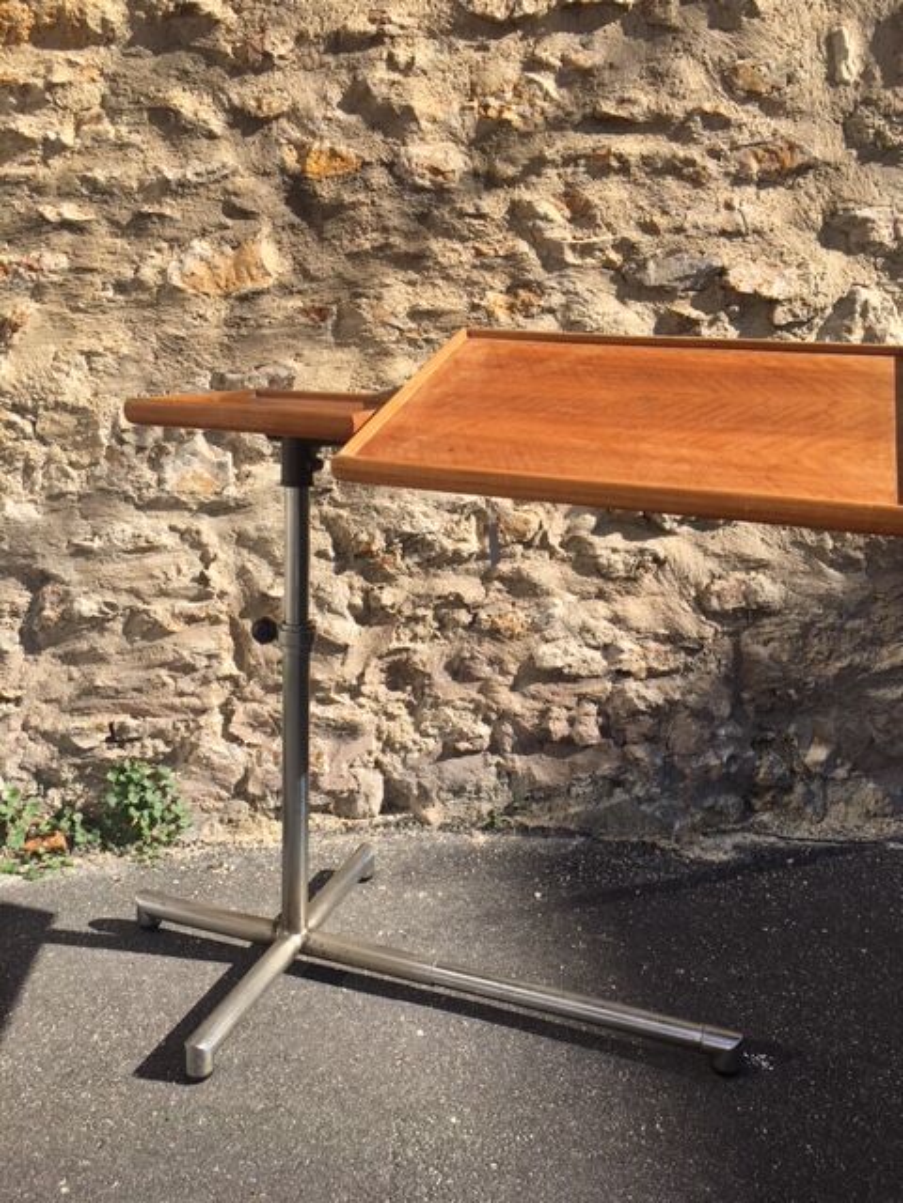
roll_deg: +2.7
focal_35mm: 29
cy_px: 602
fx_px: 1009
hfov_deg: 48.2
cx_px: 452
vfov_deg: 61.7
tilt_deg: -12.5
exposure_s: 1/1183
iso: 25
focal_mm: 4.15
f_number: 2.2
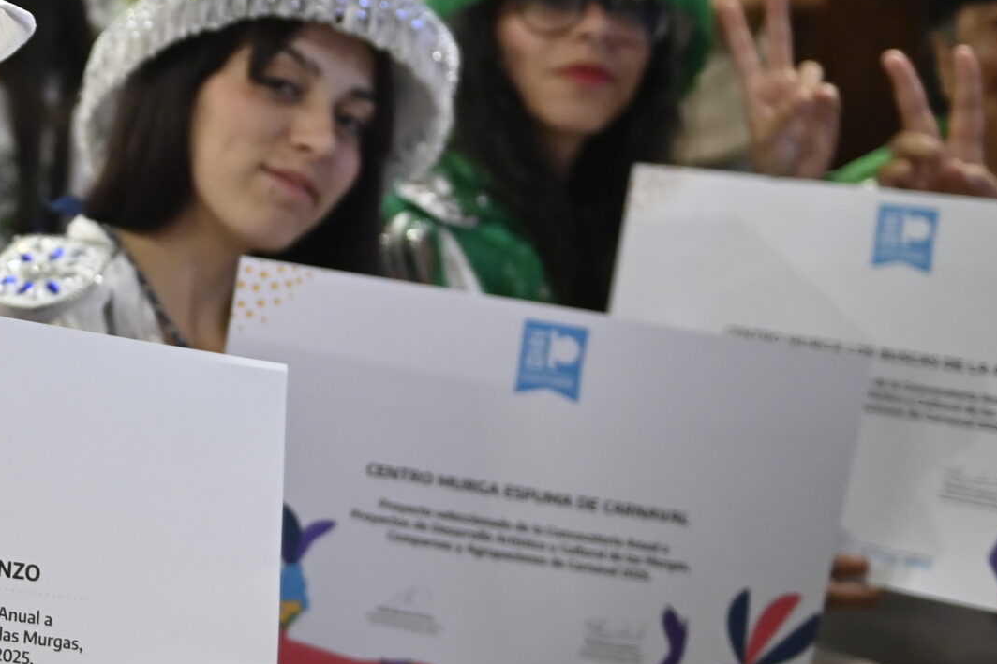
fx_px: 2132
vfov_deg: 17.6
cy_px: 178
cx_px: -143
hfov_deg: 24.3
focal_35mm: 77
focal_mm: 32
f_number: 3.2
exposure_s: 1/200
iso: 2000
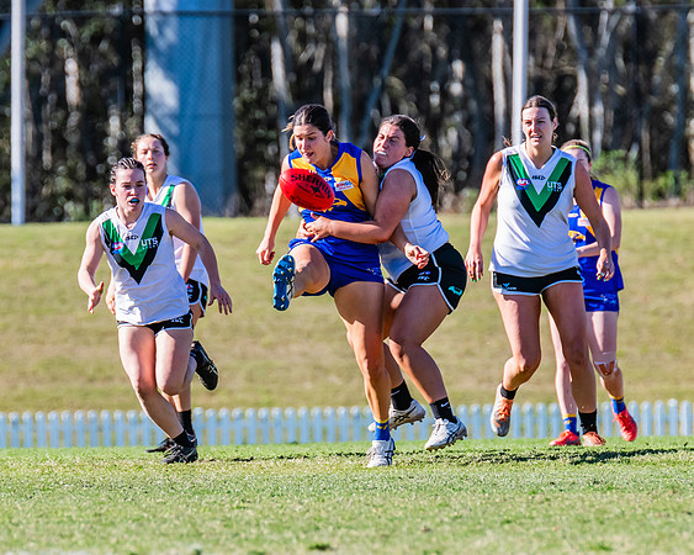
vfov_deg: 2.0
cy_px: 331
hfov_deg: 2.6
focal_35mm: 756
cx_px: 335
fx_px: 15521
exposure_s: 1/1250
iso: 640
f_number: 7.1
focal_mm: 420
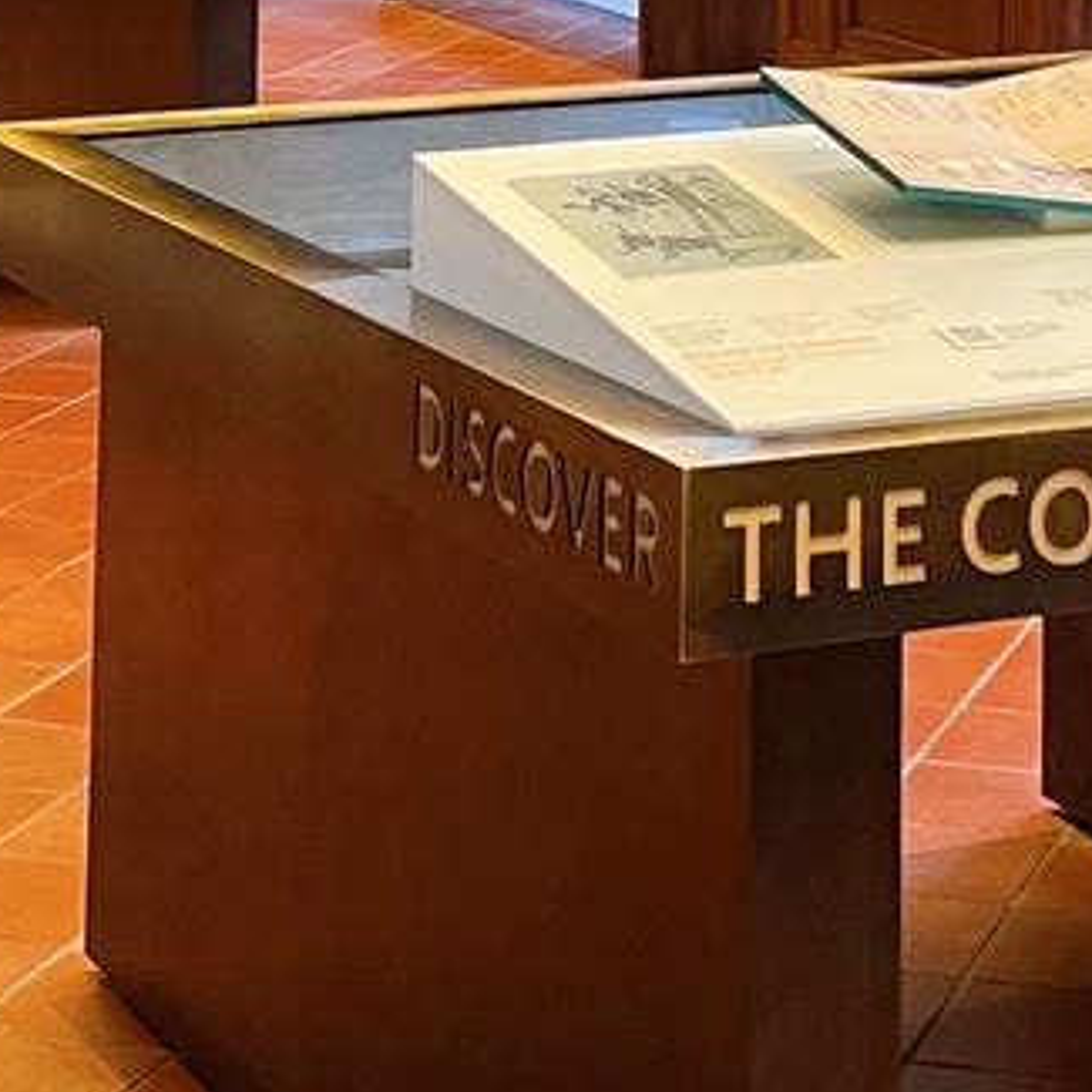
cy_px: -951
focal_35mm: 113
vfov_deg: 13.6
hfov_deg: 15.4
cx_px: 675
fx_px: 4033
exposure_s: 1/60
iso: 200
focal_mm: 5.7
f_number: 1.5
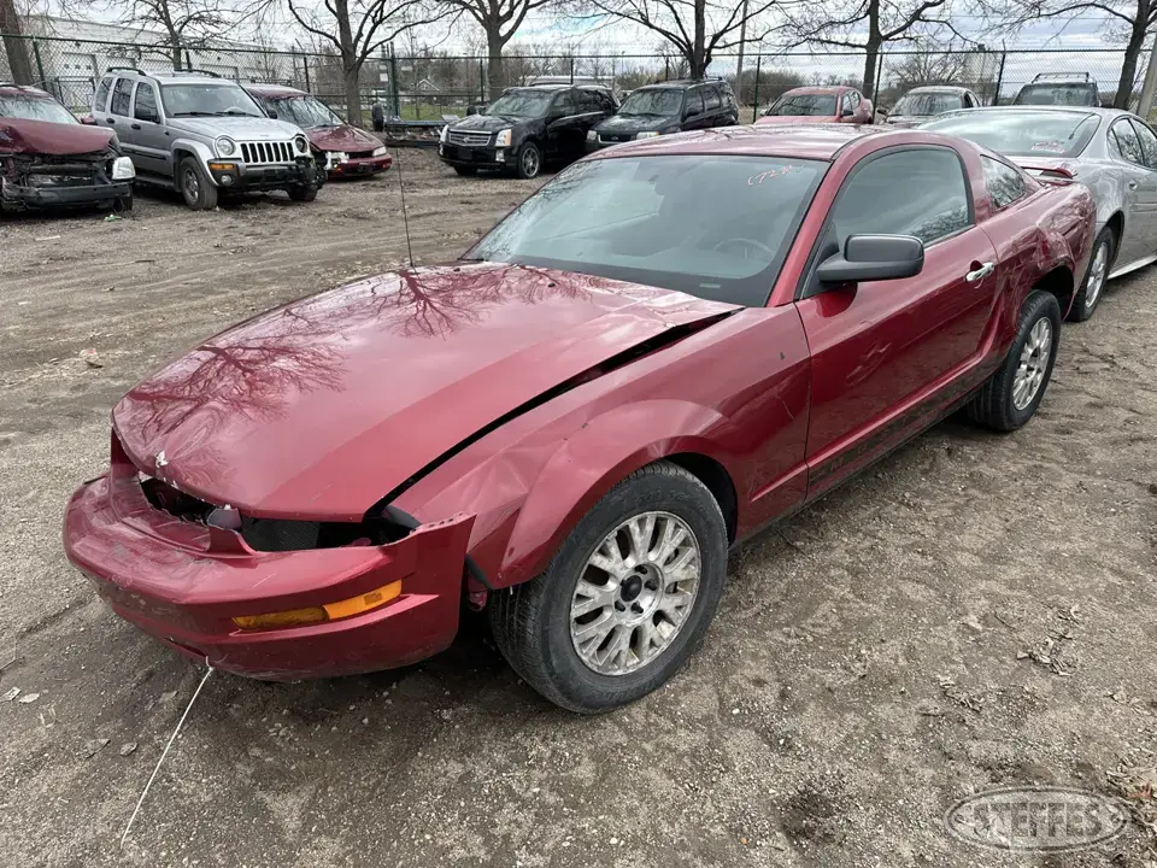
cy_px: 434
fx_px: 802
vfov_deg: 56.8
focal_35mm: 24
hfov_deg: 71.6
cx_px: 578
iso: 80
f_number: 1.78
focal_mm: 6.86
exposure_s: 1/1664
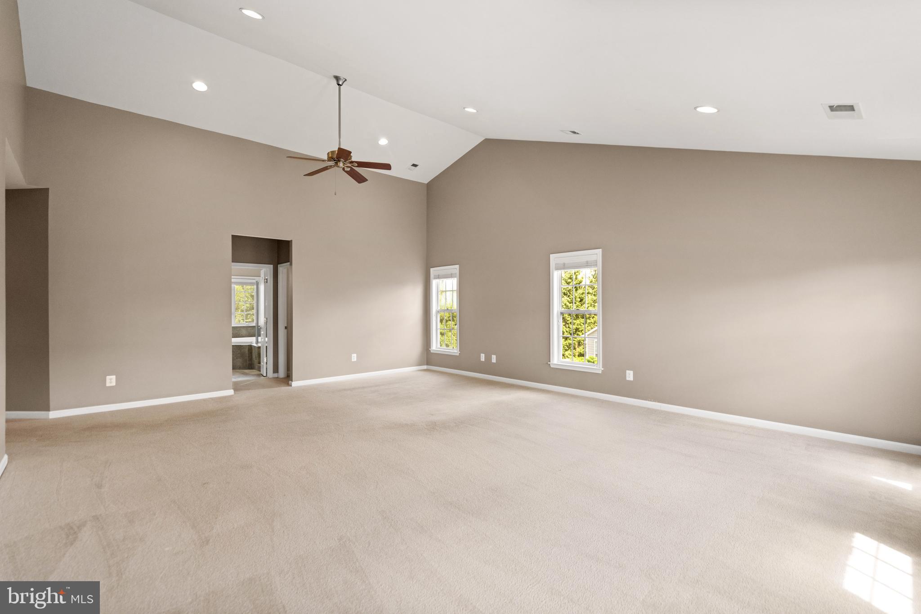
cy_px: 307
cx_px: 460
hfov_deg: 96.7
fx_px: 409
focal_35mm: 16
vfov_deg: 73.7
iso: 320
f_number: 4
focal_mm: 16
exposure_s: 1/100
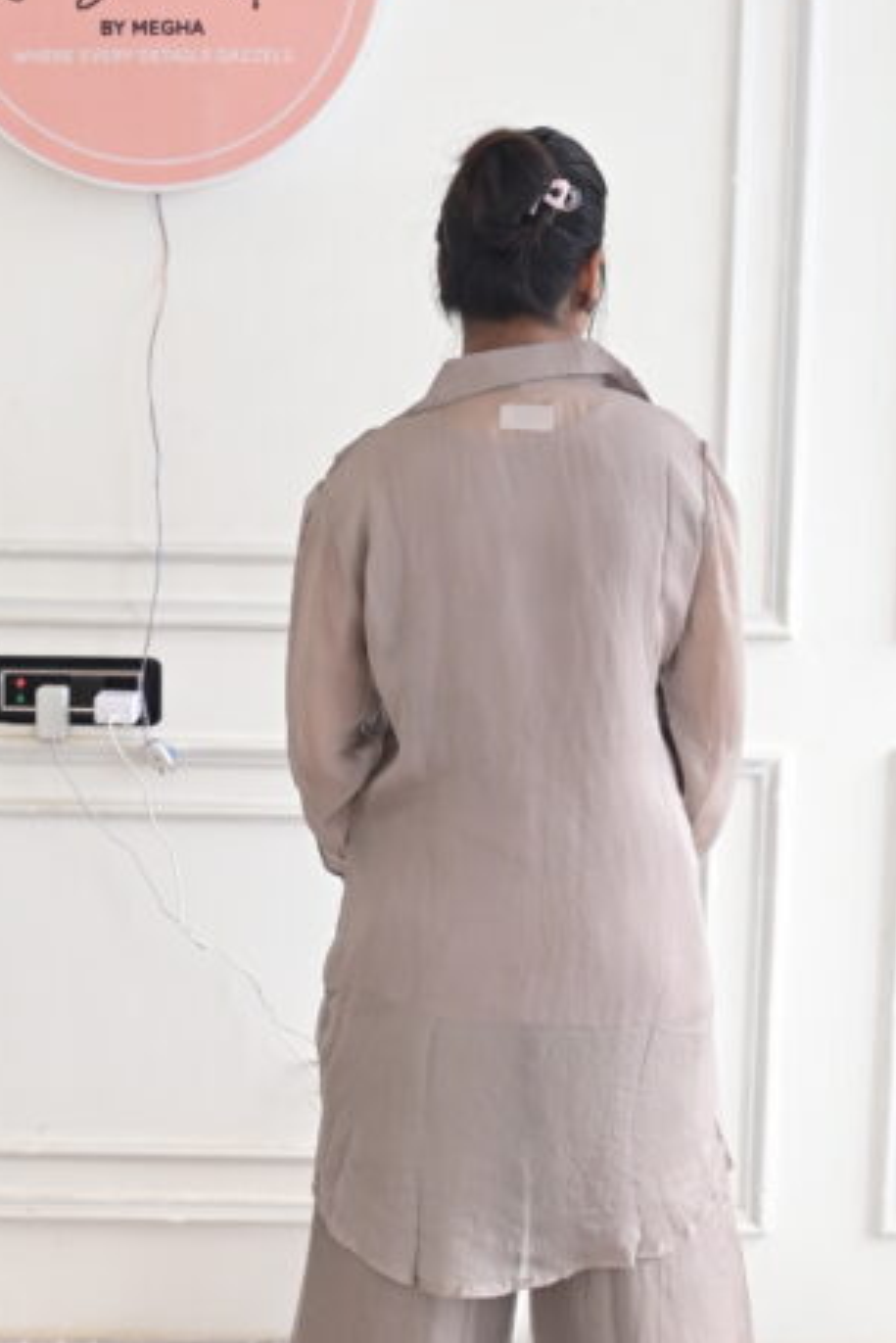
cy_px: 669
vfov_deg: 35.0
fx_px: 2126
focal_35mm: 57
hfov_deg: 23.8
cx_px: 391
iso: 640
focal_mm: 29
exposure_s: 1/200
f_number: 6.3
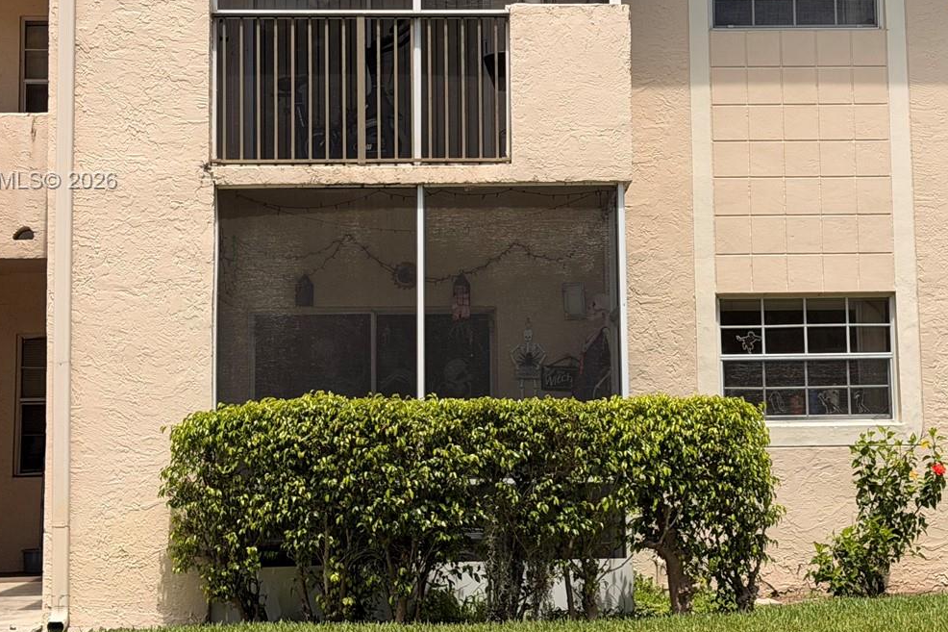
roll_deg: +1.1
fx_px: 2133
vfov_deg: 16.8
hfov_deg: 25.0
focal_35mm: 81
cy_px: 182
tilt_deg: +7.3
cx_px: 586
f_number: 1.78
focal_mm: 6.76
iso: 64
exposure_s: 1/6024
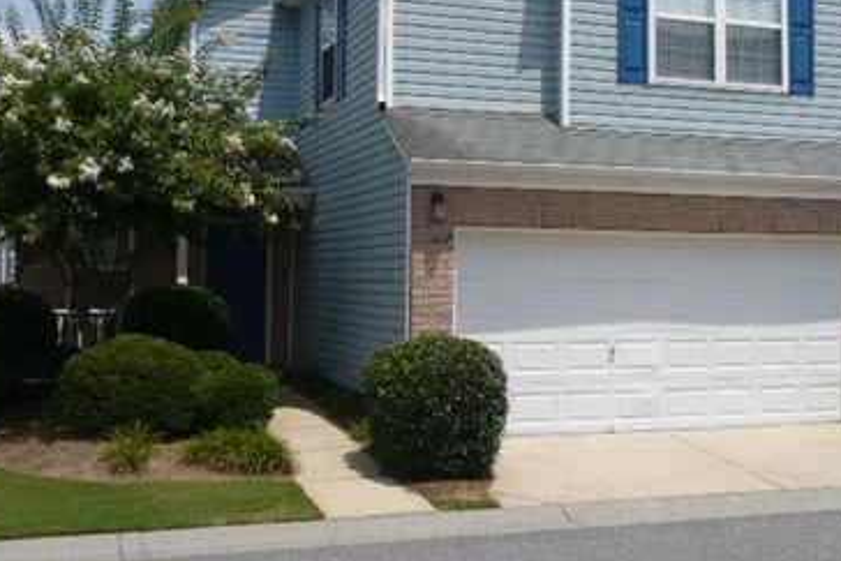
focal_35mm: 50
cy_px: 220
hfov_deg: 39.5
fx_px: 1168
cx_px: 471
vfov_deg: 27.0
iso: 100
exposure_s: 1/400
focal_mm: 5.8
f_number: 8
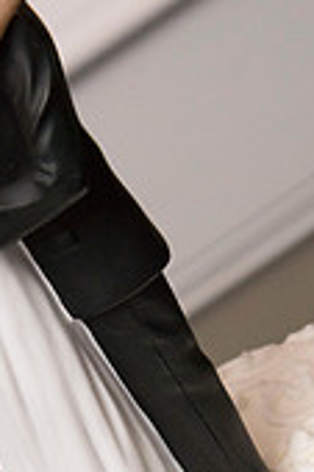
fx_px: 2294
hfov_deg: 7.8
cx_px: 122
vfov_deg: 11.7
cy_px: 447
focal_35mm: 175
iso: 2000
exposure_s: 1/200
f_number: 8
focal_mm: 66
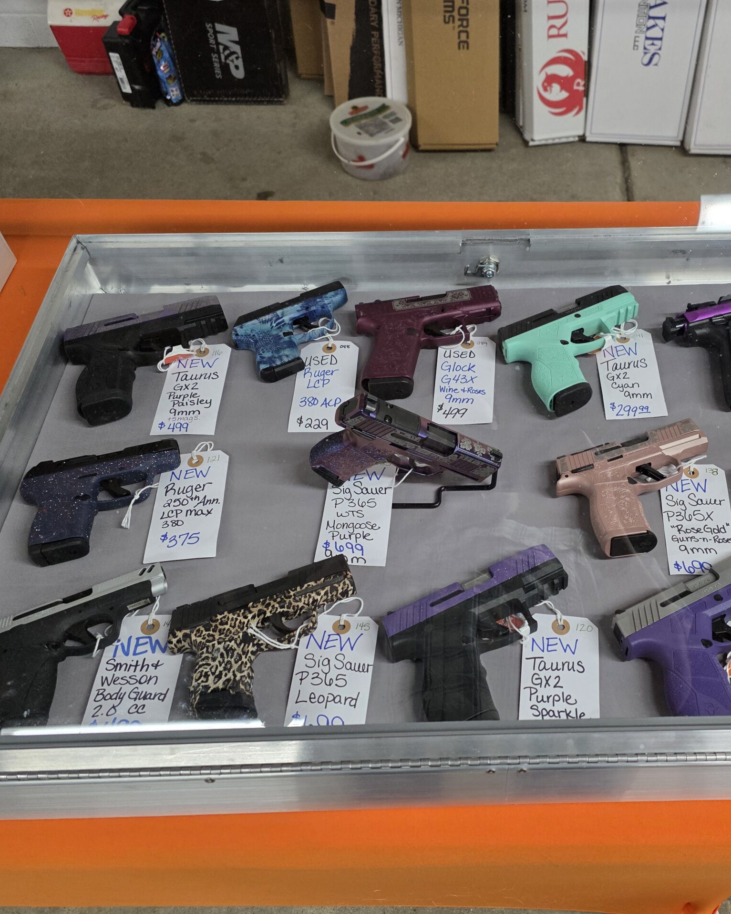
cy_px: 457
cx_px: 489
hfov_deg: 47.7
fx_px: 811
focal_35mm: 30
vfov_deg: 58.8
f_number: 1.7
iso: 250
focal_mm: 6.3
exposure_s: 1/120
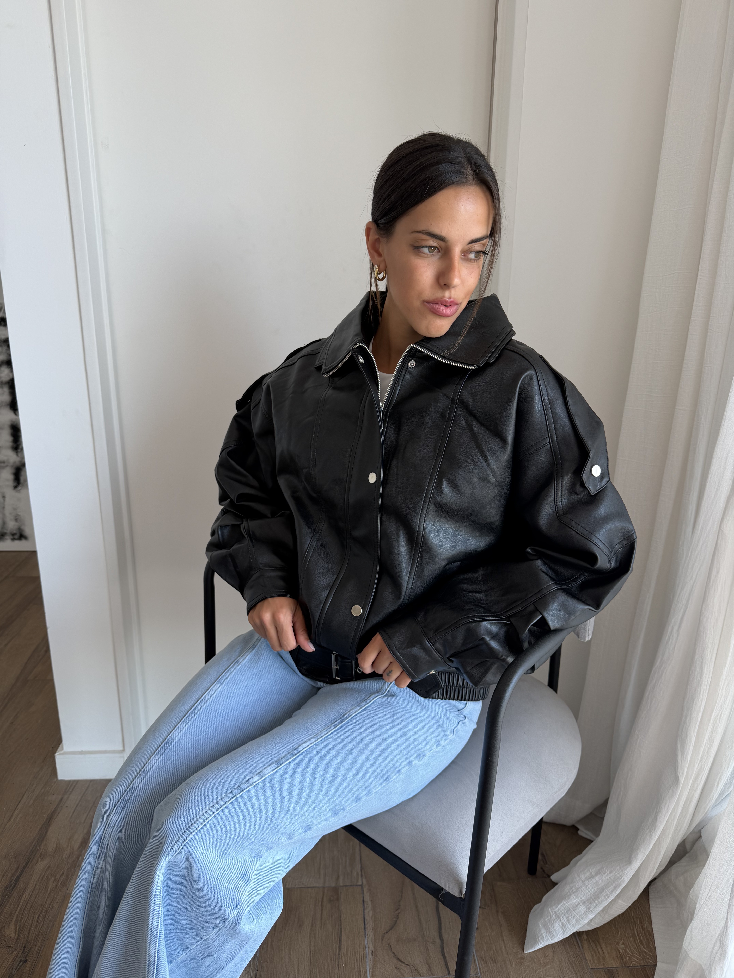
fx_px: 679
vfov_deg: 71.6
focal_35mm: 24
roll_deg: -1.0
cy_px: 489
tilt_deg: -16.2
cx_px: 367
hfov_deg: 56.8
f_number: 1.78
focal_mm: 6.76
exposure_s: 1/138
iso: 64
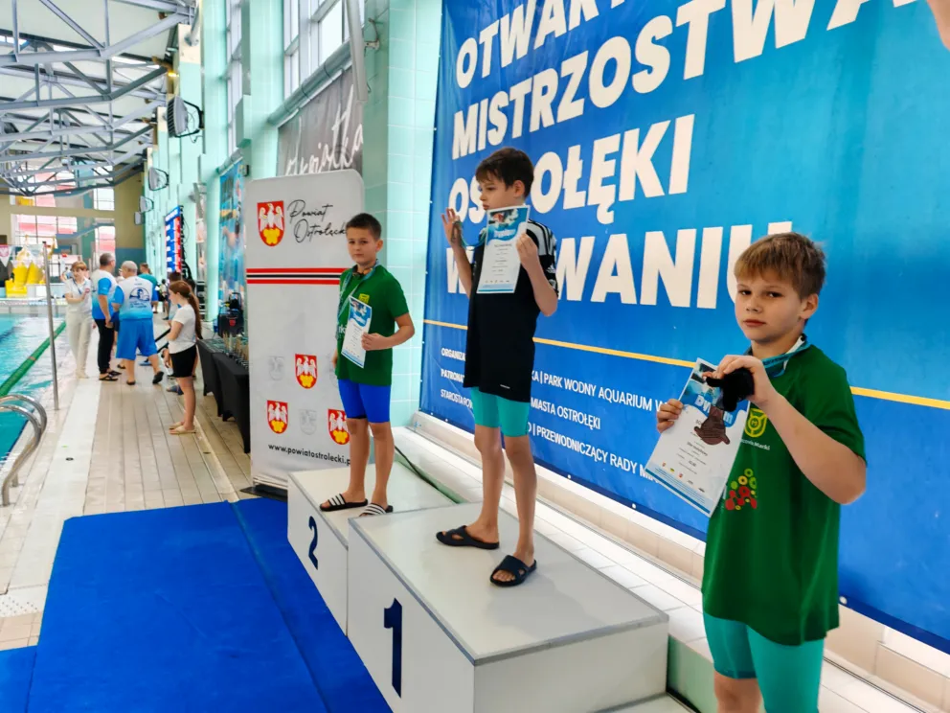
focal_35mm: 27
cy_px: 356
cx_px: 475
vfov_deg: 51.4
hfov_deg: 65.3
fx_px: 741
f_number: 1.95
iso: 80
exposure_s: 1/100
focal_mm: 5.52
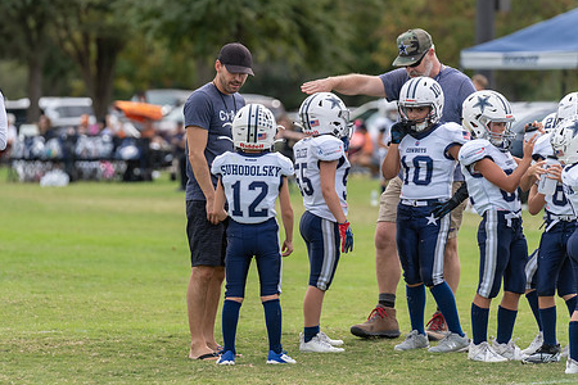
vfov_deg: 5.1
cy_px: 139
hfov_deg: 7.6
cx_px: 216
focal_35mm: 272
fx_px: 4367
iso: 250
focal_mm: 200
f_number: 3.5
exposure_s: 1/1250
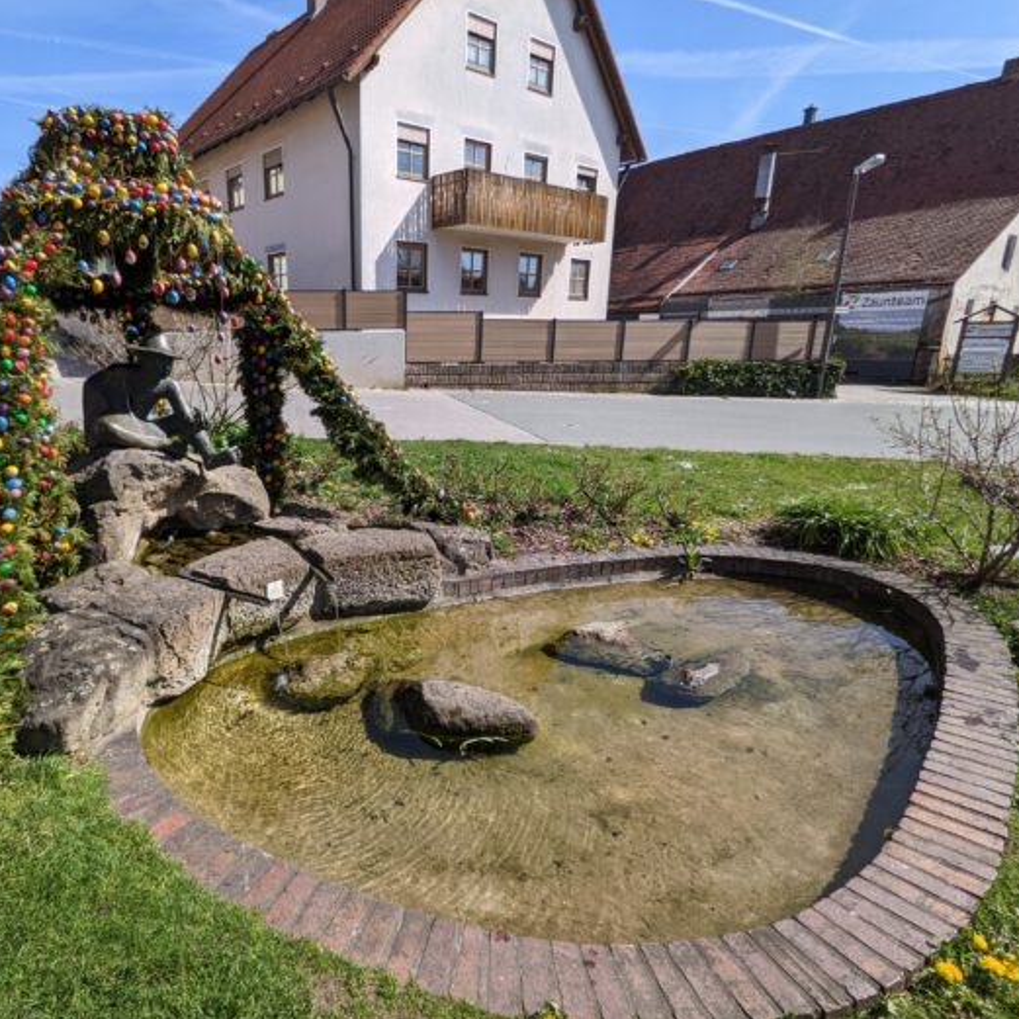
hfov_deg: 75.7
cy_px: 510
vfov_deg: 77.7
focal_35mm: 19
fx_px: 633
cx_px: 356
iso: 35
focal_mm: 2.22
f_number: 2.2
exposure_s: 1/961
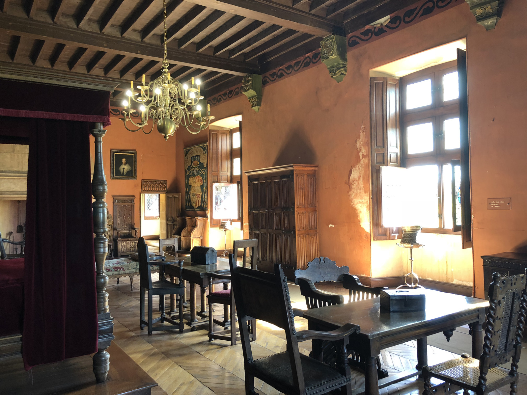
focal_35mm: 28
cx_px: 264
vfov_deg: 49.7
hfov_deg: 63.4
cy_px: 198
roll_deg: +1.5
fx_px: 426
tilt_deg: +1.6
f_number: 1.8
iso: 40
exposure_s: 1/17
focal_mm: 4
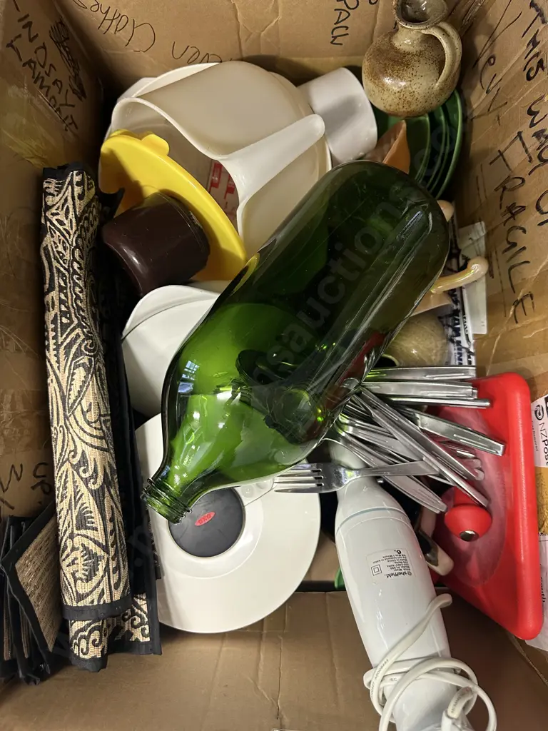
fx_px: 507
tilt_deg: -83.7
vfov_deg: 71.6
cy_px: 366
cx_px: 274
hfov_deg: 56.8
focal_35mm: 24
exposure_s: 1/50
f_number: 1.78
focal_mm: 6.86
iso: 400
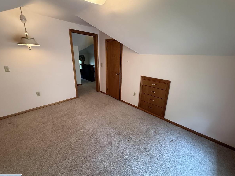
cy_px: 87
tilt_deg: -18.5
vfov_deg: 81.7
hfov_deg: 98.2
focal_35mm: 15
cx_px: 121
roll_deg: -0.9
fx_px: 102
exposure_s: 1/60
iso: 160
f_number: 2.2
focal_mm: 2.22
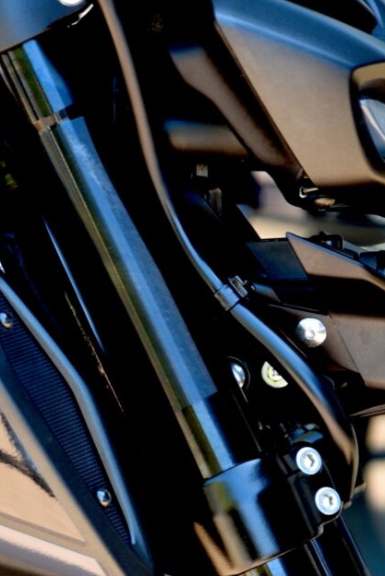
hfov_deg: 4.8
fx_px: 4596
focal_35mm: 287
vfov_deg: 7.1
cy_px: 656
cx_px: -158
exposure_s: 1/60
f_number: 2.8
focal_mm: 70
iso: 100
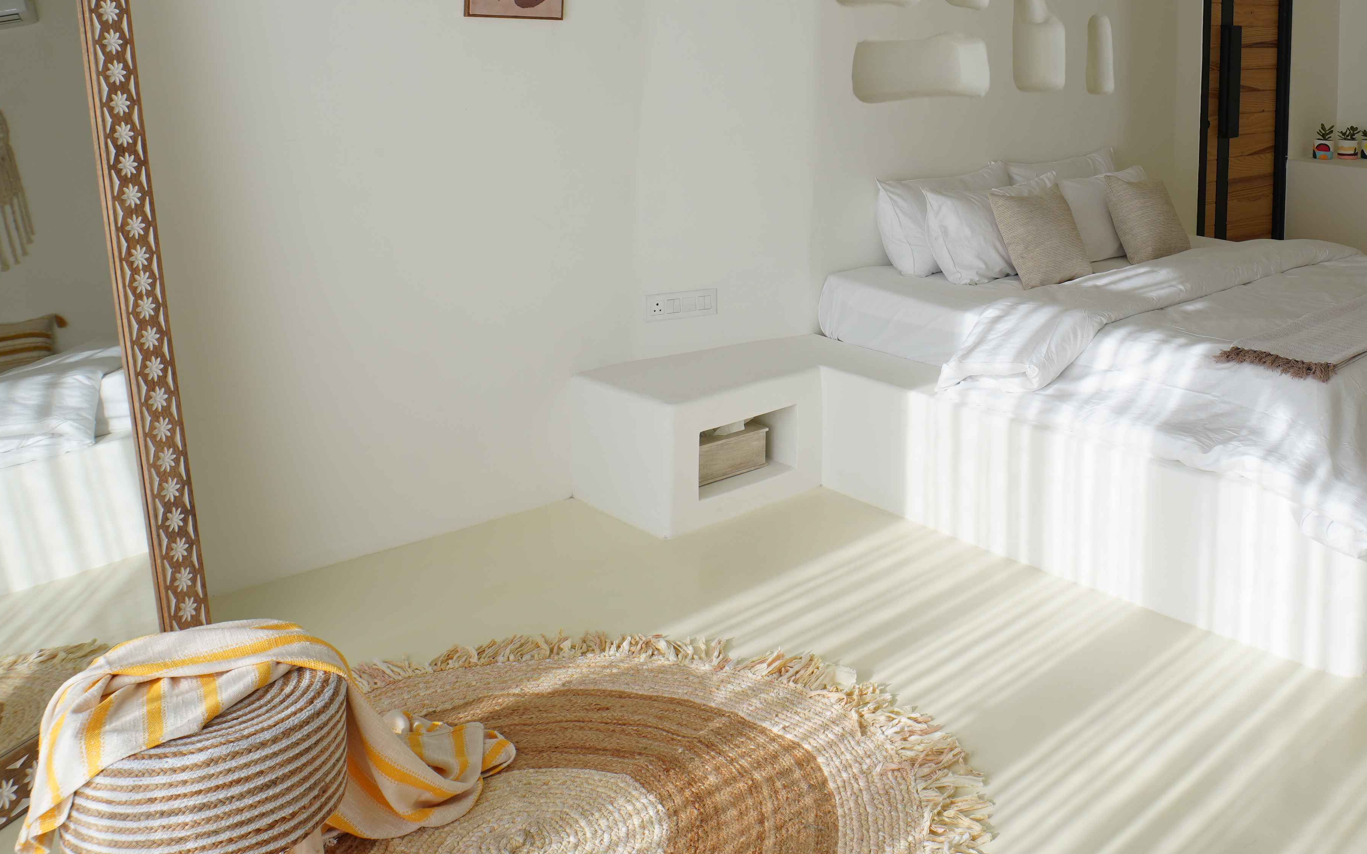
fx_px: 1341
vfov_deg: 33.2
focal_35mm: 36
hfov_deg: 51.6
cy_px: 58
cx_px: 1030
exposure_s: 1/50
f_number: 8
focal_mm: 16
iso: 125
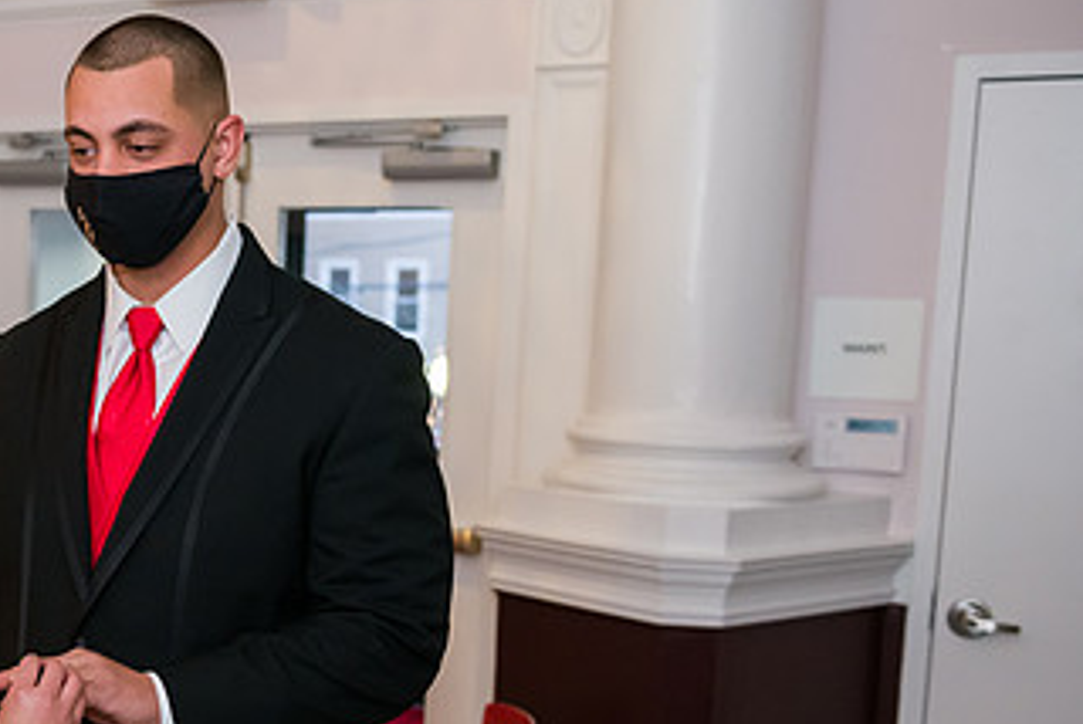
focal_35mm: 58
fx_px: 1746
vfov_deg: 23.2
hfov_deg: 32.7
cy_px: 526
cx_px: 108
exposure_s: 1/125
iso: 1600
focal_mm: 32
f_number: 3.2
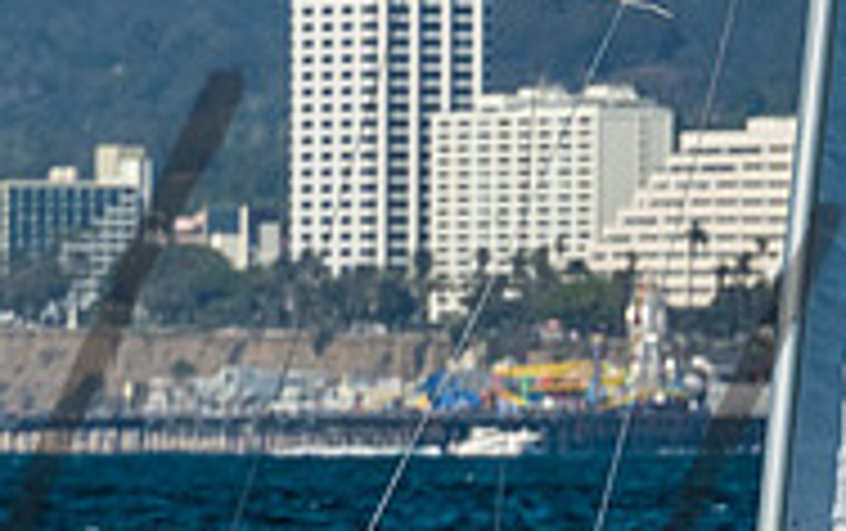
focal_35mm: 913
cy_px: 809
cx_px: 816
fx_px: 21076
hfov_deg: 2.3
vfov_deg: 1.4
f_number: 10
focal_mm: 200
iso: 400
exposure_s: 1/640
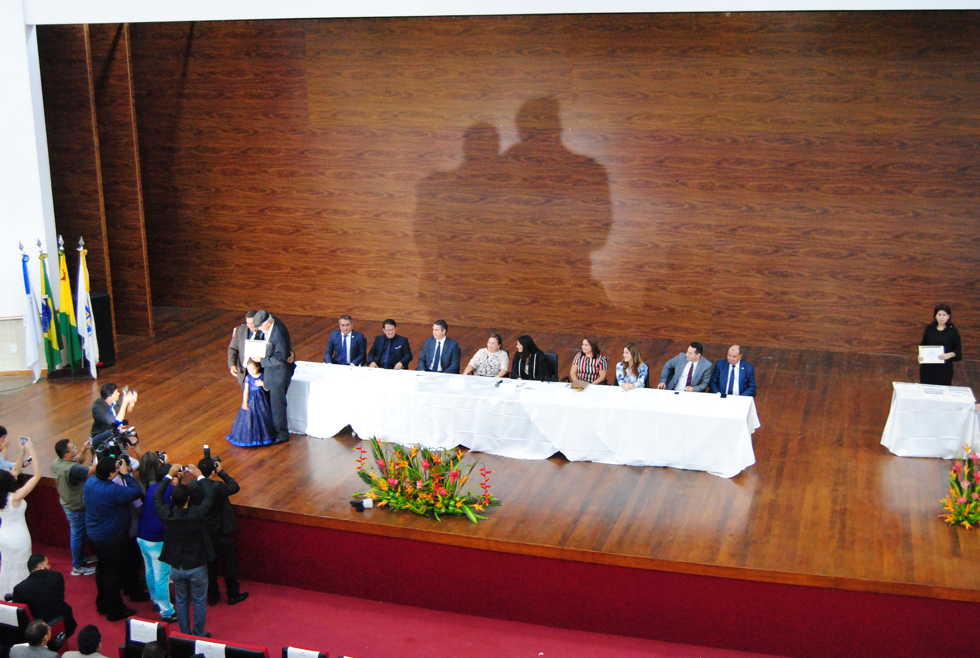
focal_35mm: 42
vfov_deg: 32.0
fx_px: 1146
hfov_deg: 46.3
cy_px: 329
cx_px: 490
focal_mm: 28
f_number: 5
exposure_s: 1/13
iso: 1600
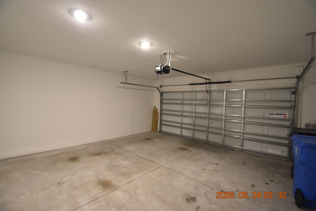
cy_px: 106
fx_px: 132
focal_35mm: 15
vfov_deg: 77.3
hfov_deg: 100.4
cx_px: 158
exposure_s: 1/15
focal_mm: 10
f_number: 3.5
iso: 800
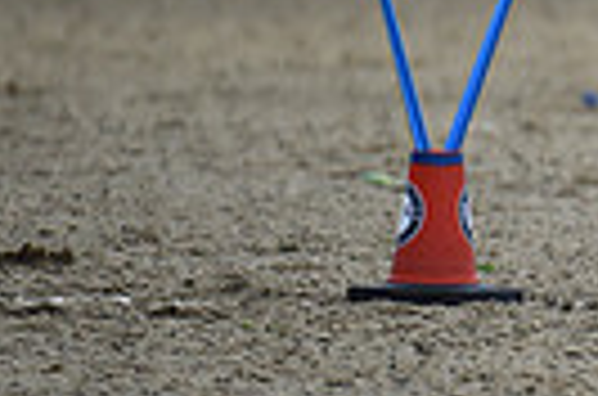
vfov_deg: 0.8
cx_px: 1223
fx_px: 29000
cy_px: -135
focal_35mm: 1750
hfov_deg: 1.2
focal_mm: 400
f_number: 4.5
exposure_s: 1/1250
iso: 1250
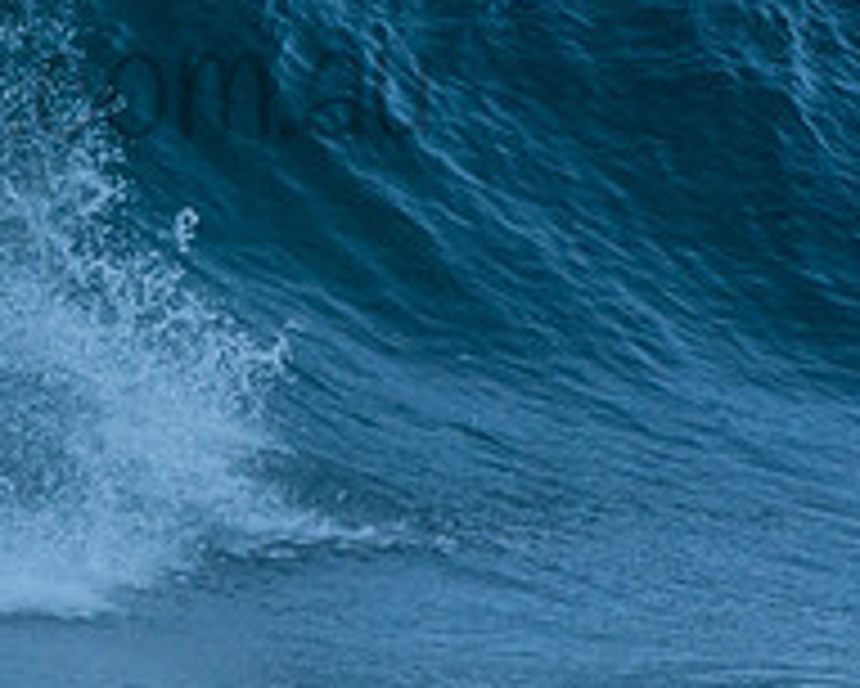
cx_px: -45
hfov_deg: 0.9
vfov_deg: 0.7
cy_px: 34
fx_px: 54497
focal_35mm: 2140
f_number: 5.6
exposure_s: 1/1600
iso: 1000
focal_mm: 500
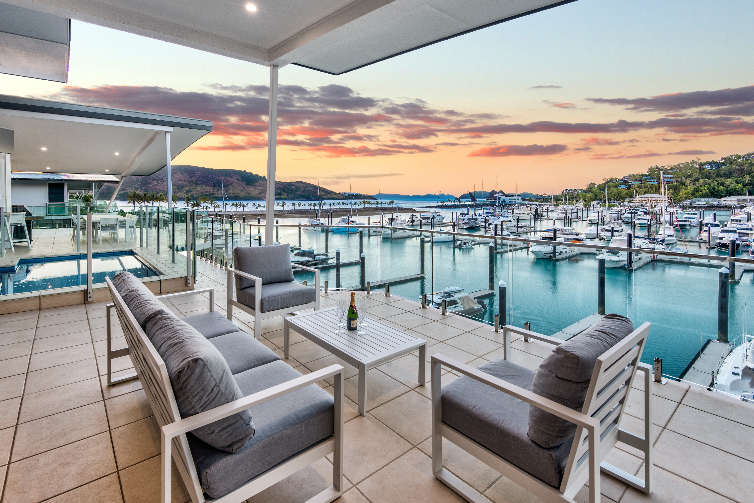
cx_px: 377
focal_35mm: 16
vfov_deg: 73.8
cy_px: 252
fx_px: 335
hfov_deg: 96.7
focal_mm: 16
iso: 200
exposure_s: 1/50
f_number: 10
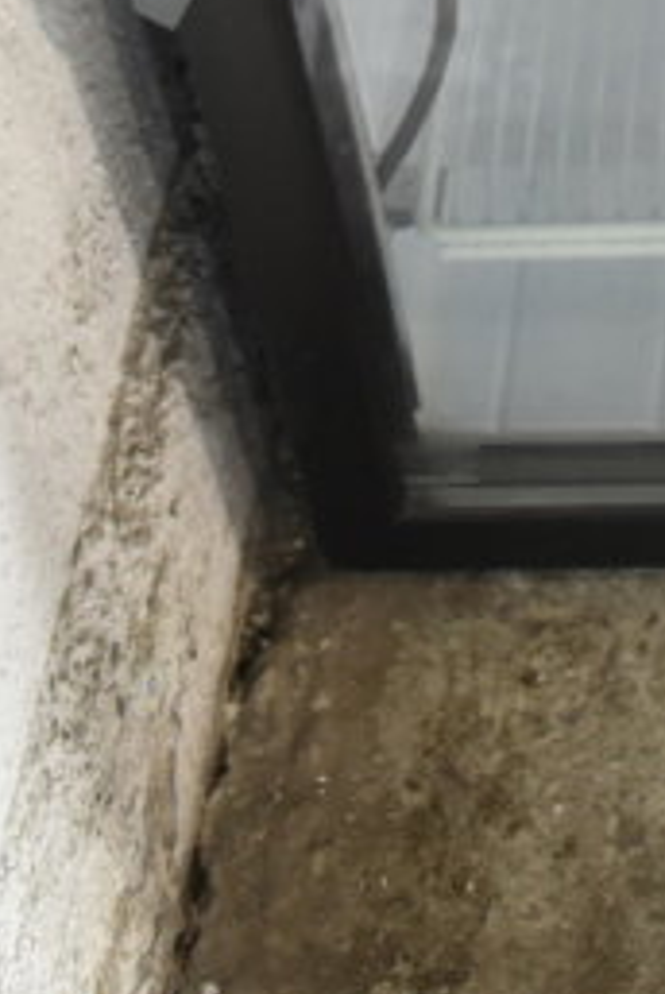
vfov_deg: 14.4
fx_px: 3537
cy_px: -706
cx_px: 793
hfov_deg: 10.6
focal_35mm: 128
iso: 900
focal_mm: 24
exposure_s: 1/40
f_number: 4
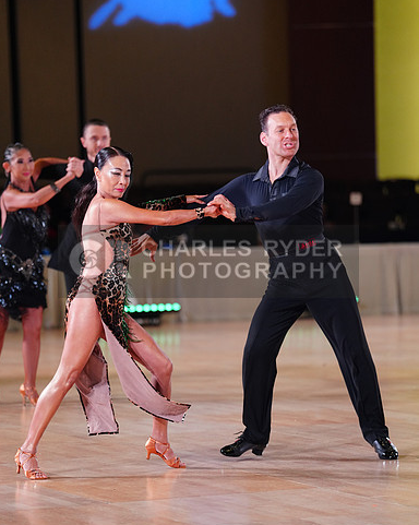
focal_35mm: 179
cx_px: 209
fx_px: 2778
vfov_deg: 10.8
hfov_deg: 8.6
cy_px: 262
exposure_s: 1/400
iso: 2000
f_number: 2.8
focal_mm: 158
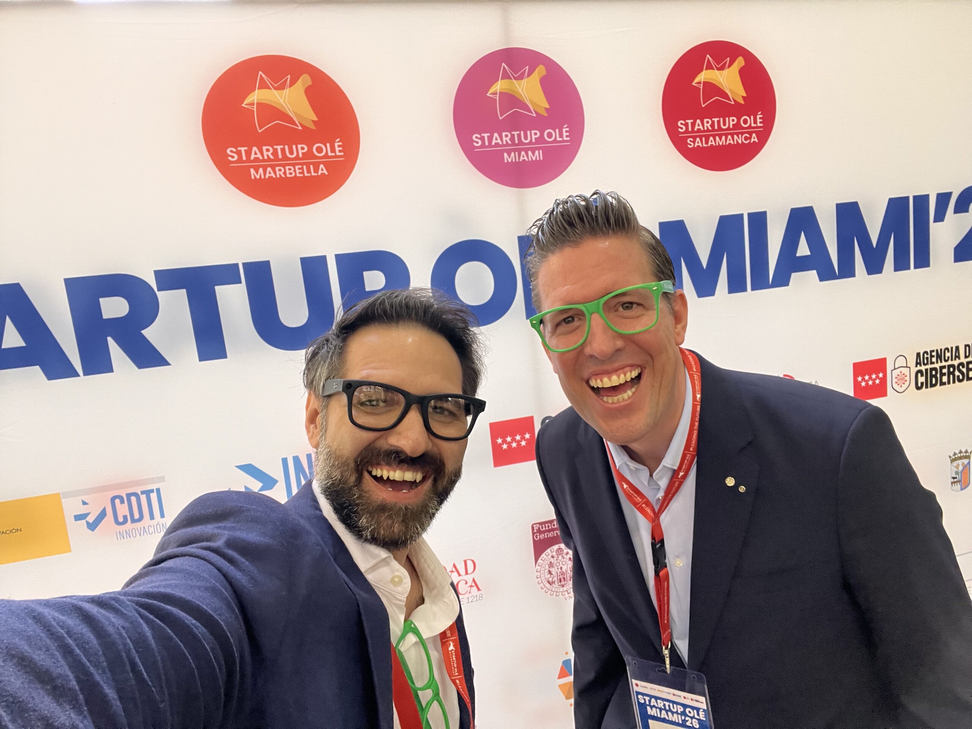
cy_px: 364
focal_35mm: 23
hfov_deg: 73.9
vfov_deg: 58.9
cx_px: 486
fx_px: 646
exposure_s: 1/40
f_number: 2.2
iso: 250
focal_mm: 2.71
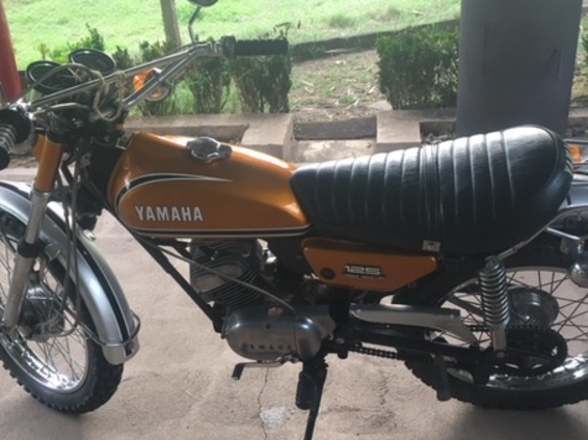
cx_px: 327
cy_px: 263
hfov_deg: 45.7
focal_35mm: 41
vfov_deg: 35.0
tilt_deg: -28.8
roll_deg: +1.9
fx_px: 696
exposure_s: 1/33
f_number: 2.2
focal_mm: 4.15
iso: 50
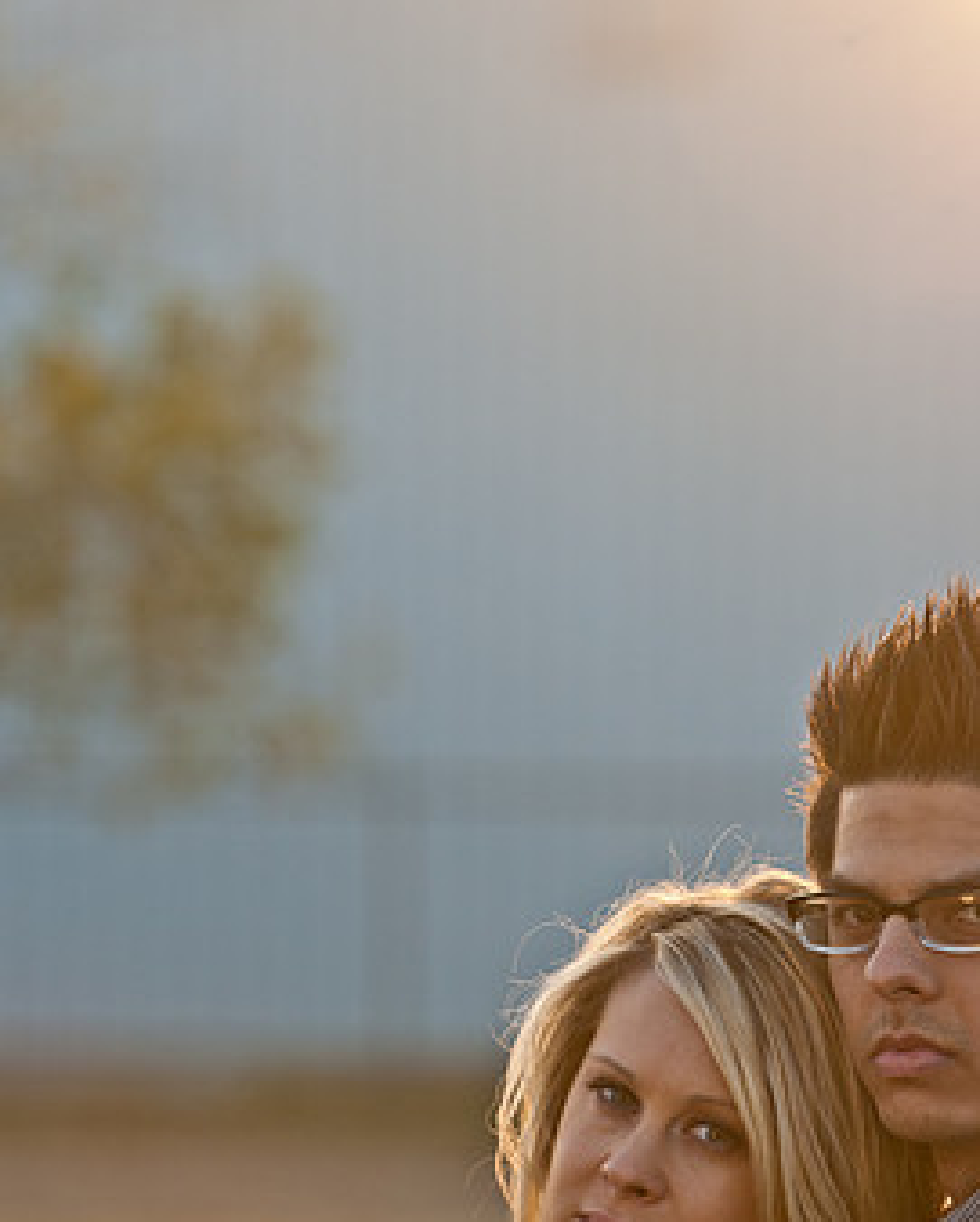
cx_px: 512
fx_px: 11174
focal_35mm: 309
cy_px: 766
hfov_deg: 5.0
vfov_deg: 6.3
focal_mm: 165
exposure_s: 1/400
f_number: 5
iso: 400
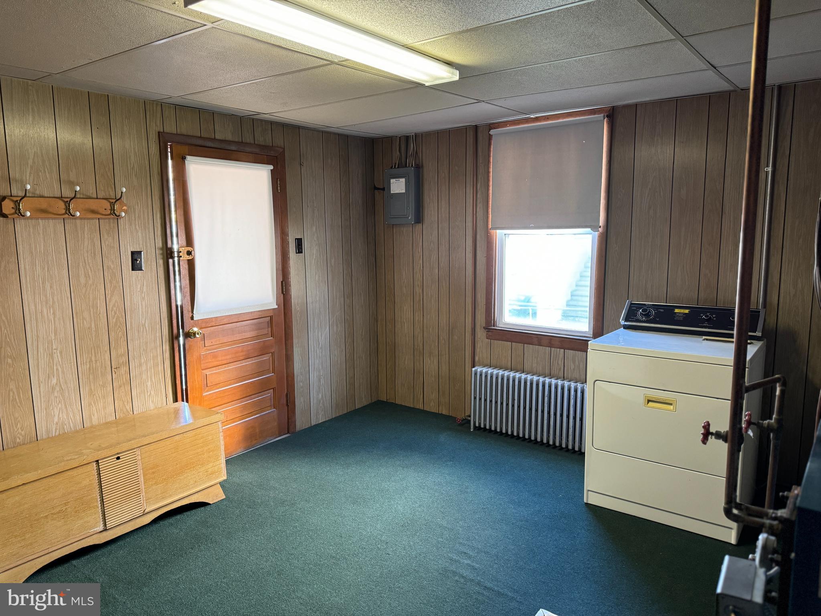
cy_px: 308
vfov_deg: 56.8
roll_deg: +0.3
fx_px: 569
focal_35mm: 24
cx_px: 410
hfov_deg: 71.6
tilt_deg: -7.6
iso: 400
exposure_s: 1/60
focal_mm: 6.76
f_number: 1.78
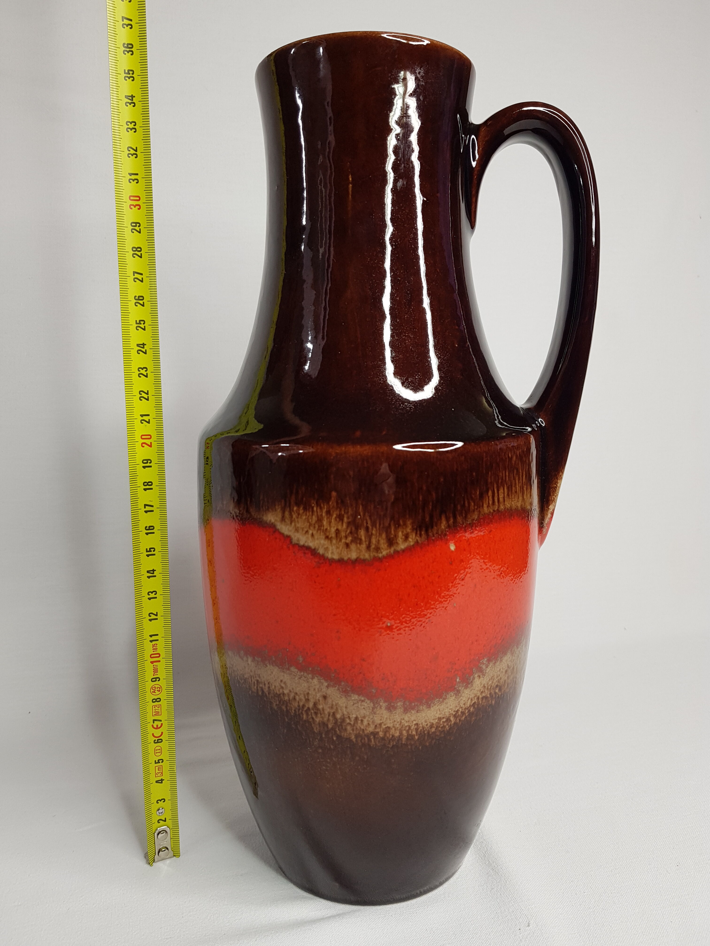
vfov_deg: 67.3
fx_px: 711
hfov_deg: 53.1
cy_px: 473
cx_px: 355
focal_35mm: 26
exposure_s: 1/100
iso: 50
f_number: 1.7
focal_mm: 4.2
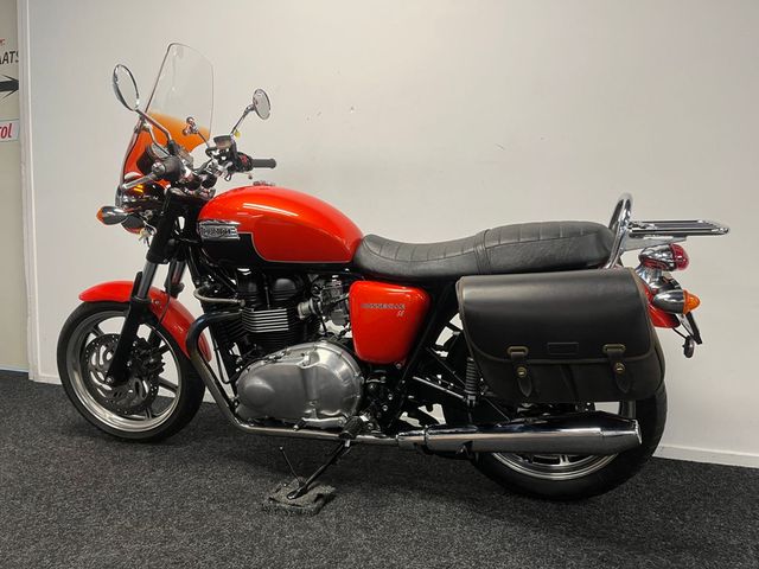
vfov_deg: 53.1
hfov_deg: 67.3
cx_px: 380
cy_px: 284
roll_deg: -0.9
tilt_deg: -5.0
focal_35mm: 26
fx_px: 570
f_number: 1.6
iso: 80
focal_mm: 5.1
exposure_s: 1/50
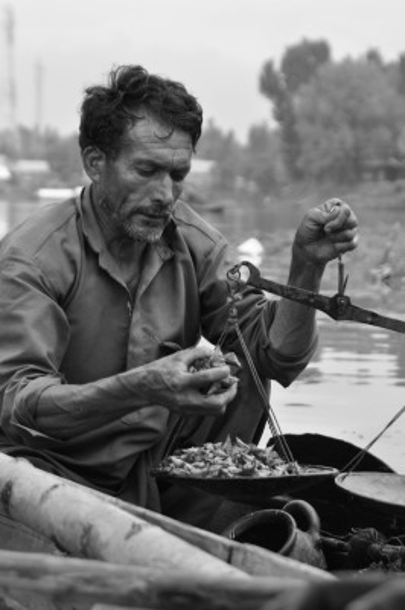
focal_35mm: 105
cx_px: 202
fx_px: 1775
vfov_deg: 19.5
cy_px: 305
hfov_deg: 13.0
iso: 450
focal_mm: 70
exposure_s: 1/250
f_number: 4.8
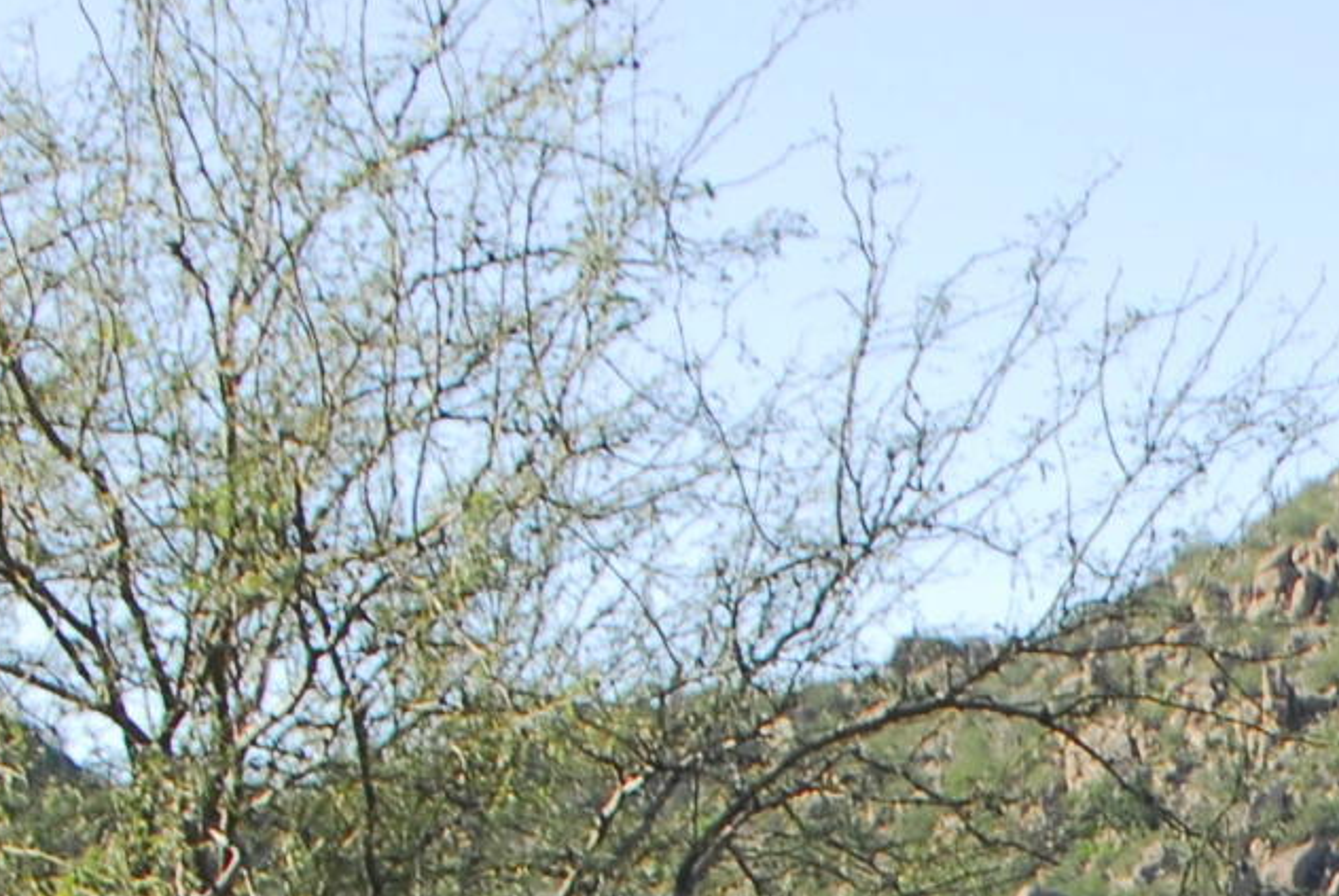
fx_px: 6368
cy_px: 1686
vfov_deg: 7.8
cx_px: 2269
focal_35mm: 171
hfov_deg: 11.3
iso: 200
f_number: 7.1
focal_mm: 24
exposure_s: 1/250
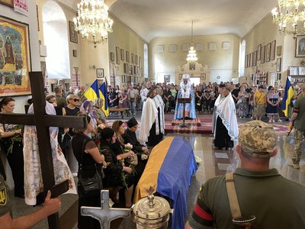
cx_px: 152
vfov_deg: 53.1
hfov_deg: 67.3
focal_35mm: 26
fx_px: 229
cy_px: 114
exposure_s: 1/50
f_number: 1.6
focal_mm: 4.2
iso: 250
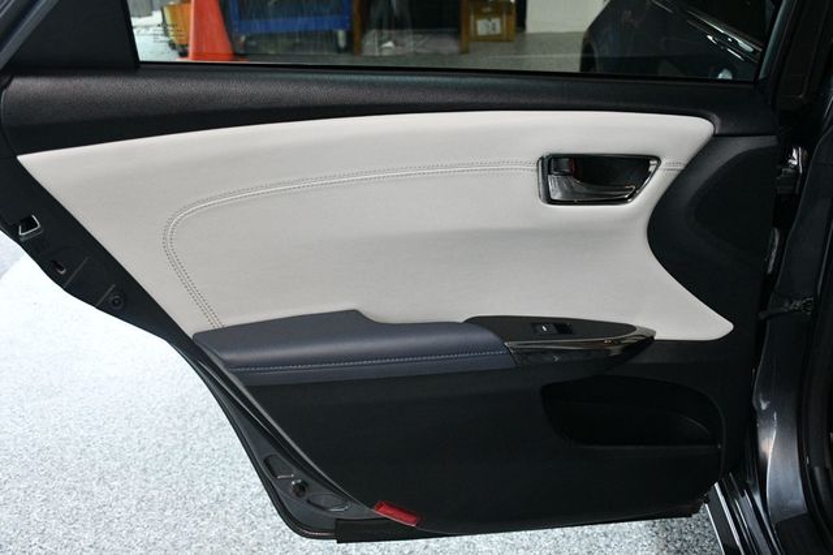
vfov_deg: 34.2
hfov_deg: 49.6
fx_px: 902
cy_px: 278
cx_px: 416
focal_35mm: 39
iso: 3200
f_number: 3.8
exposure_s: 1/125
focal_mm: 26
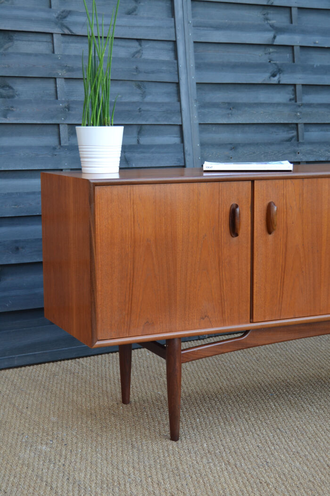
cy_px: 248
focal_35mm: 60
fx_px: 825
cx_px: 165
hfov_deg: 22.6
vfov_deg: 33.4
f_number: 5
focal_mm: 40
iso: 400
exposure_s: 1/100
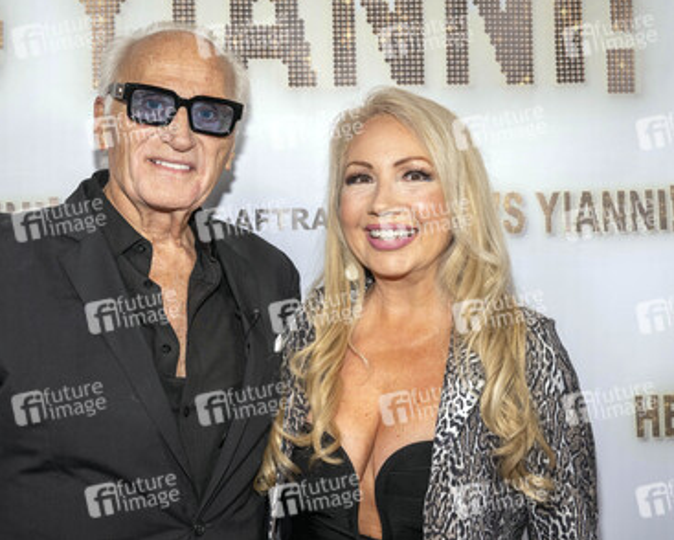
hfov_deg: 35.2
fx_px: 1058
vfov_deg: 28.6
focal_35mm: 53
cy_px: 266
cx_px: 267
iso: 640
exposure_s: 1/200
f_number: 6.3
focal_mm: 46
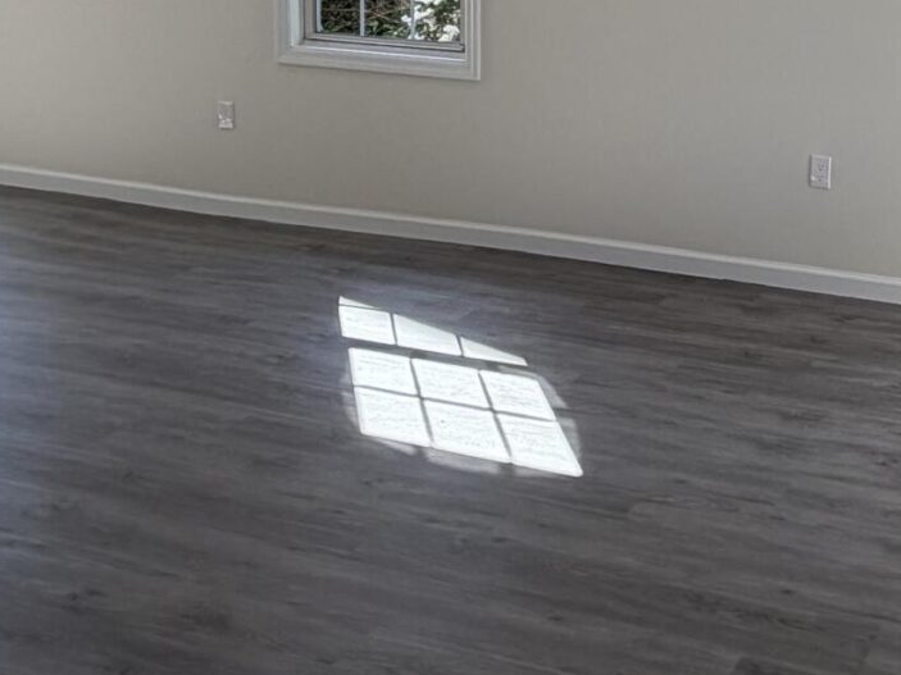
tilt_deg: -5.0
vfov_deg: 26.6
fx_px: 1327
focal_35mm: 51
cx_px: 809
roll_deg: -0.3
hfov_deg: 35.3
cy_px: -44
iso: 50
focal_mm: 2.22
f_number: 2.2
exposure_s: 1/220
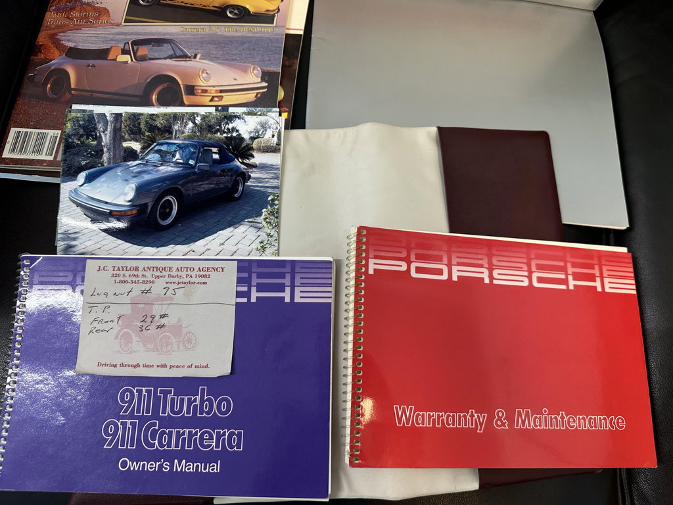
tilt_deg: -74.8
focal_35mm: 24
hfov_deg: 71.6
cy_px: 252
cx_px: 336
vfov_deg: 56.8
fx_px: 467
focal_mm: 6.86
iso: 160
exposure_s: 1/100
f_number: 1.78
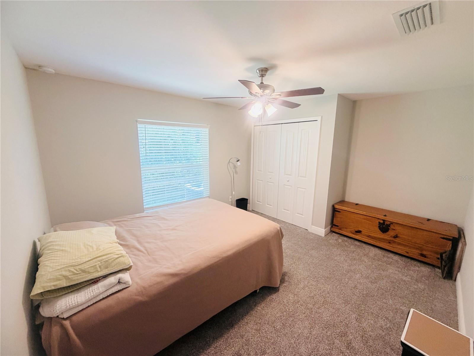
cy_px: 178
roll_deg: -0.3
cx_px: 237
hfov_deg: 102.1
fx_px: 192
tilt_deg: -9.9
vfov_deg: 85.7
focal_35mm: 14
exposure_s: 1/60
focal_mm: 2.22
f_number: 2.2
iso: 200
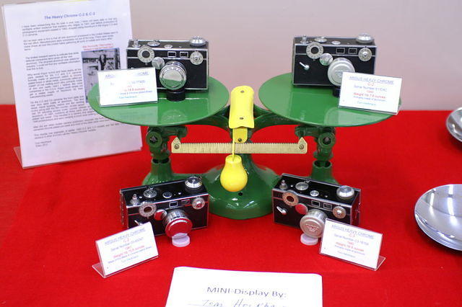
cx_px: 231
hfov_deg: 29.9
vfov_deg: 20.1
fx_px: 866
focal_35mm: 68
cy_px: 154
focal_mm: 45
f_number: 2.8
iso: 400
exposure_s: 1/80
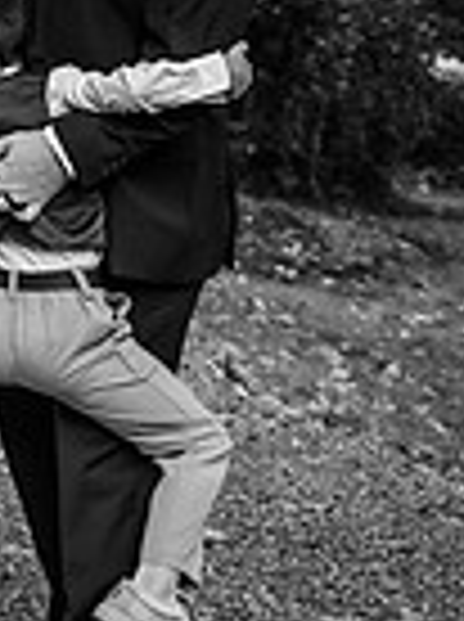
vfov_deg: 15.1
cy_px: 27
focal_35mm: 129
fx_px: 2313
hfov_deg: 11.1
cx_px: -189
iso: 200
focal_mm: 41
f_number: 3.2
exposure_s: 1/500
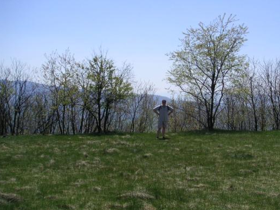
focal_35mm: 47
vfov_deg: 30.9
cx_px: 171
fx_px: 380
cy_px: 95
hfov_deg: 40.2
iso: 50
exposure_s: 1/250
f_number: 6.7
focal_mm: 6
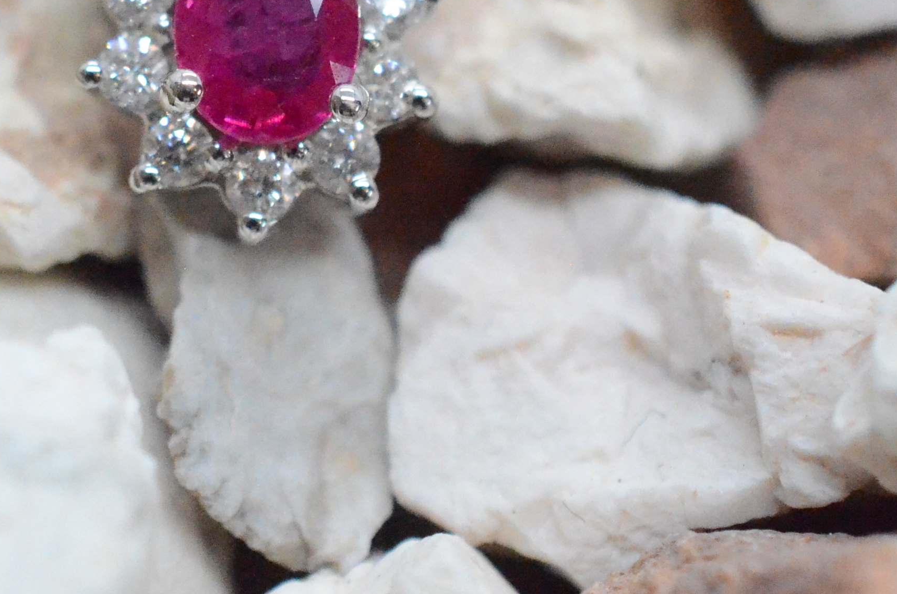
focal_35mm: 172
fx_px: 4277
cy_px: 2
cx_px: 219
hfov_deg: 11.9
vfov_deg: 7.9
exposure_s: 1/2500
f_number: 6.3
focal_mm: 40
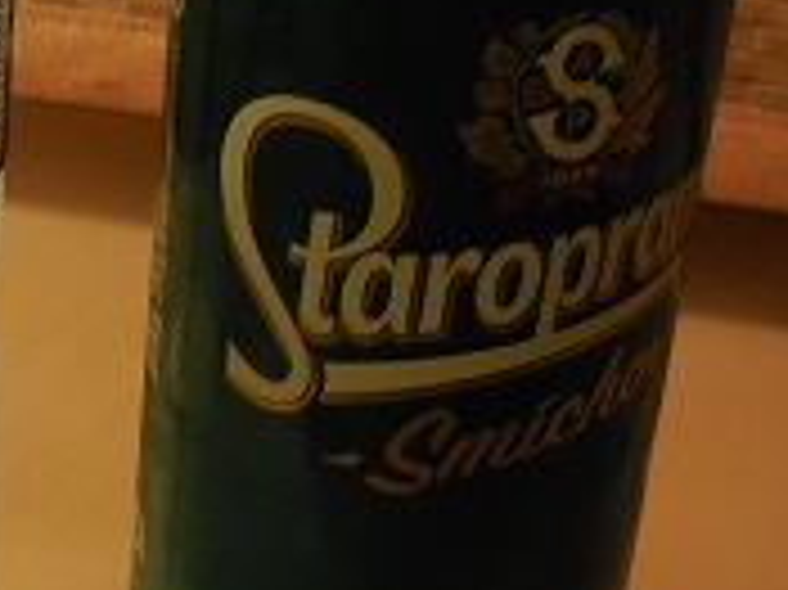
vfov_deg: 17.5
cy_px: 209
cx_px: 140
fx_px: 1911
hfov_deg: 22.9
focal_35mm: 84
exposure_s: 1/13
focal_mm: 4.5
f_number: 3.3
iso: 400
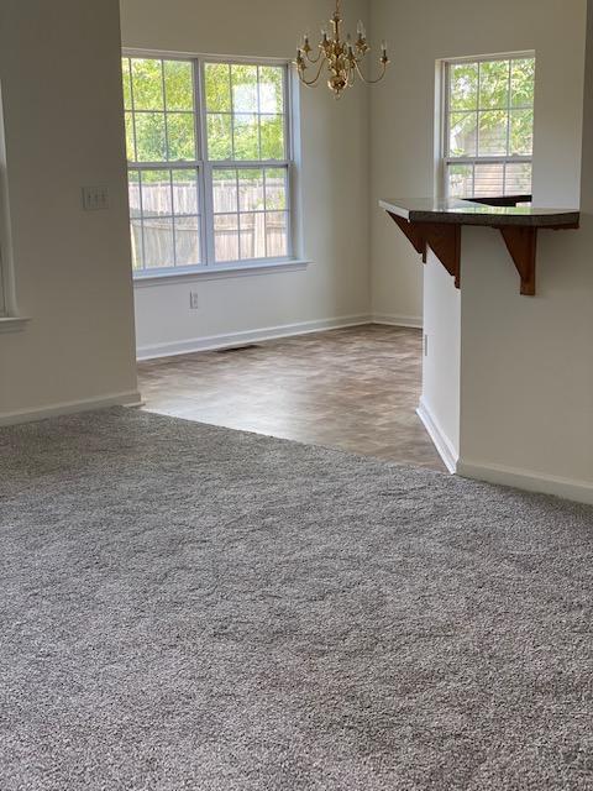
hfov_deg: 28.0
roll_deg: +0.4
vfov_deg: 36.8
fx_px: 1188
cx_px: 296
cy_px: 396
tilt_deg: -9.6
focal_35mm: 52
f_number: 2
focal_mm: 6
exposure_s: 1/120
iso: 100
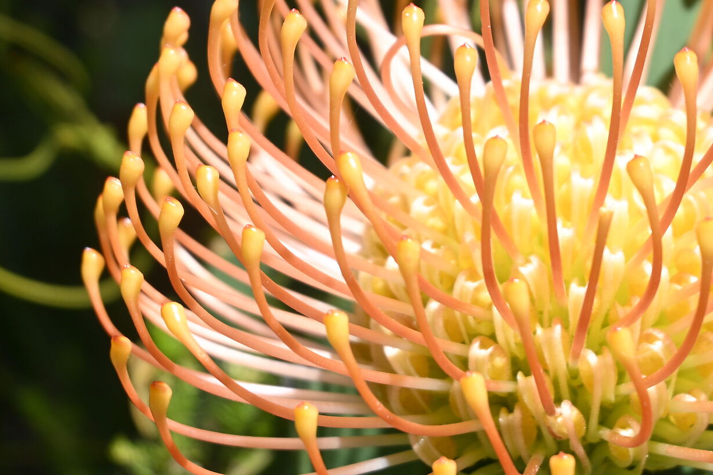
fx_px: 2911
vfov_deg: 9.3
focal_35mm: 147
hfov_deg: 13.9
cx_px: 502
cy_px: 112
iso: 100
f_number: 6.3
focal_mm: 50
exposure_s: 1/250
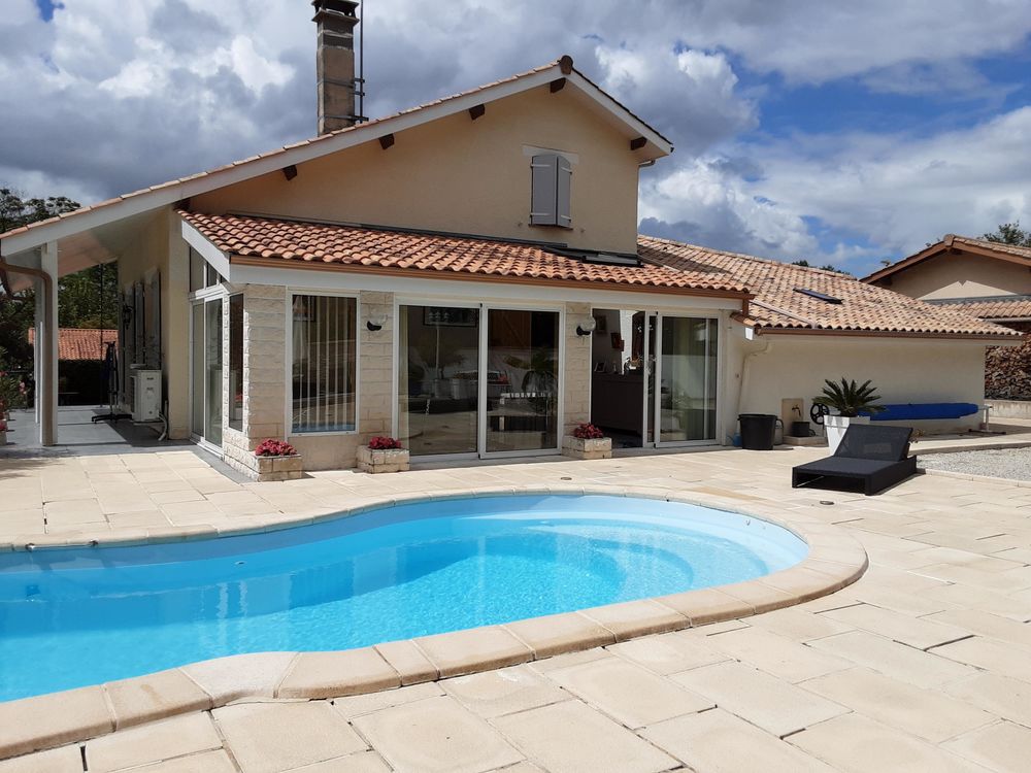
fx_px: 834
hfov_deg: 63.4
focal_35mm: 28
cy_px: 386
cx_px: 516
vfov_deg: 49.7
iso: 40
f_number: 1.9
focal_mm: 2.9
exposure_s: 1/4405
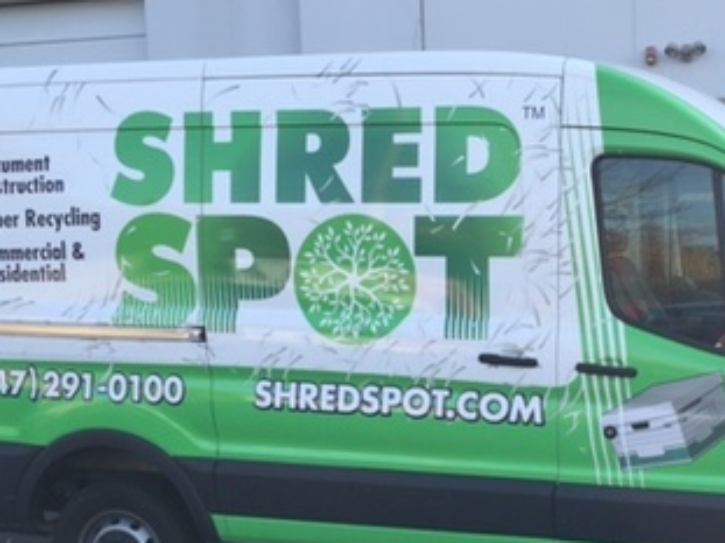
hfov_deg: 33.8
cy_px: 412
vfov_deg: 25.7
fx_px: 1172
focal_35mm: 56
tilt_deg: -5.9
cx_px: 532
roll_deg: +0.3
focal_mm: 4.15
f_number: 2.2
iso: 32
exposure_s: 1/488
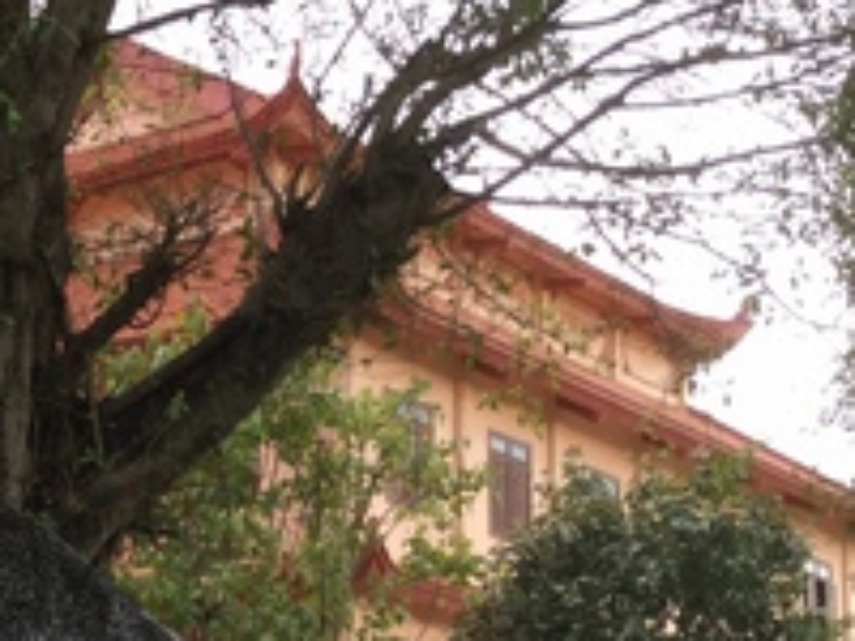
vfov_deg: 14.3
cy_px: 705
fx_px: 2495
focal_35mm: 101
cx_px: -368
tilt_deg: +6.4
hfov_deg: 17.7
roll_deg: -1.7
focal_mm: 3.3
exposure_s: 1/100
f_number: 2.4
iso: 32
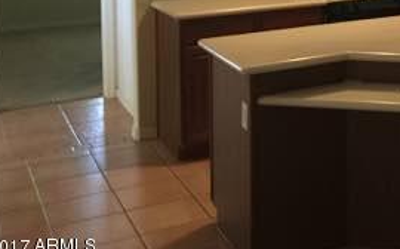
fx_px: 795
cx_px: 453
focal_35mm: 73
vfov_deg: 16.7
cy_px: -80
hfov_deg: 25.9
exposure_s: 1/10
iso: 100
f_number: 2.2
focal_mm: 4.15
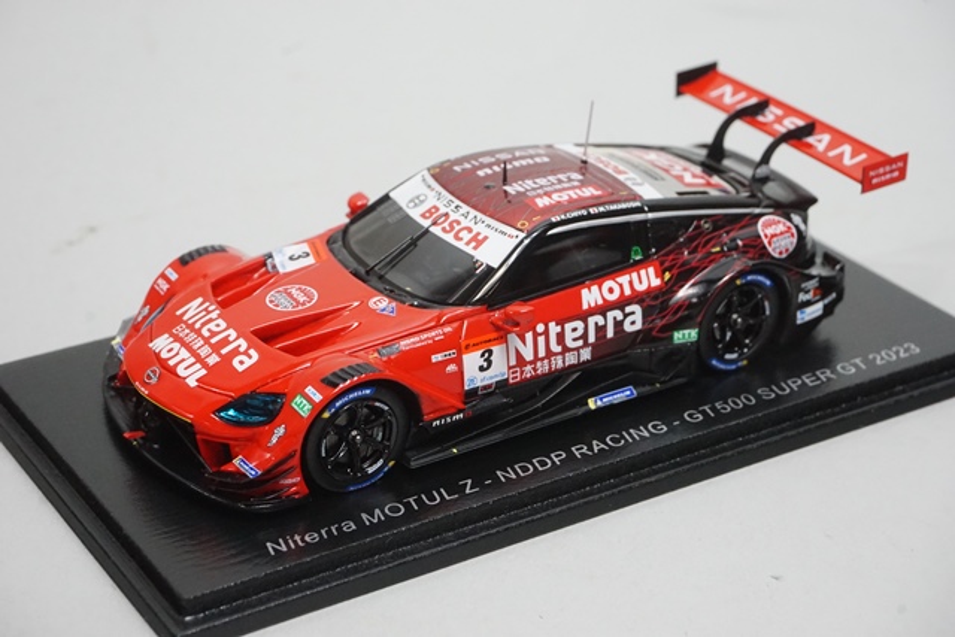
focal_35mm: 69
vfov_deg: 19.7
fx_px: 1831
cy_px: 318
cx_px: 478
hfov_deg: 29.2
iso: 3200
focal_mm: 46
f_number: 11
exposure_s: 1/25
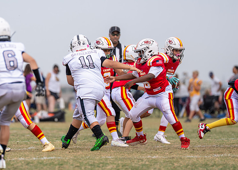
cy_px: 80
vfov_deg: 3.8
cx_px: 81
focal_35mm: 378
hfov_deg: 5.3
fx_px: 2554
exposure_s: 1/2500
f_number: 2.8
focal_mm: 200
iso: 160
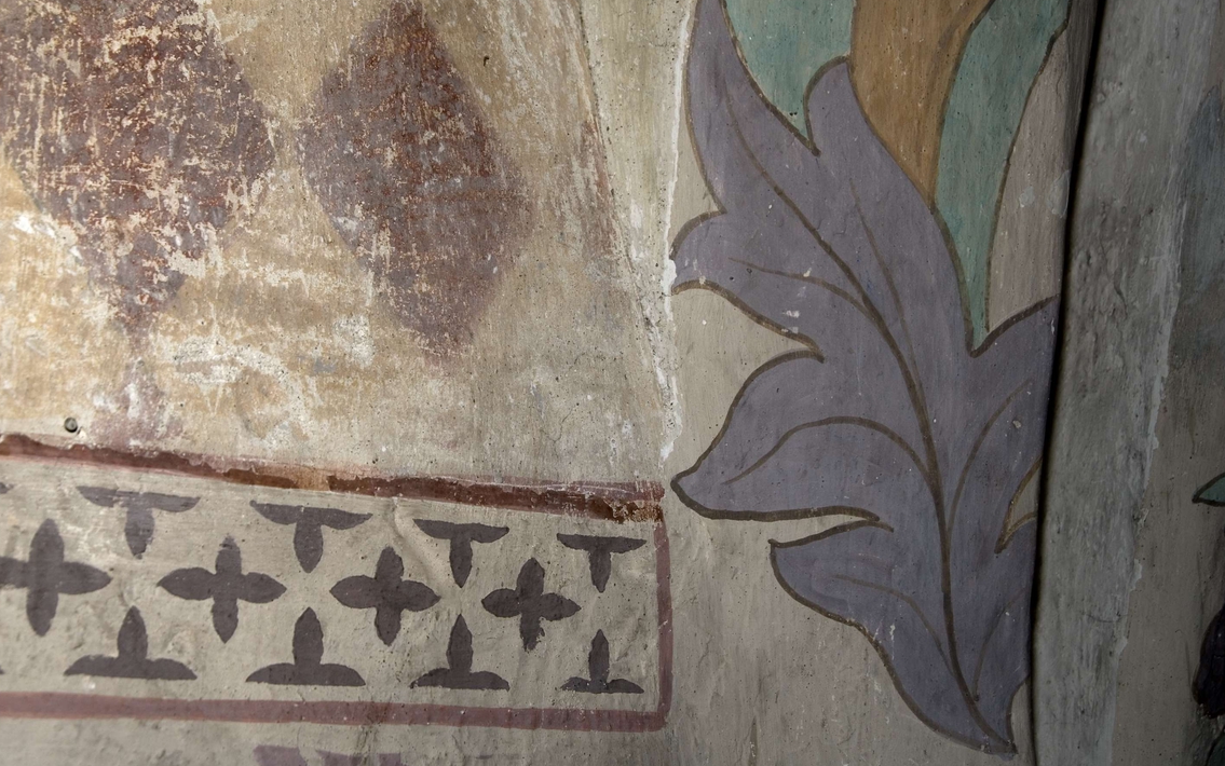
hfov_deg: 36.9
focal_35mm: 55
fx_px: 1837
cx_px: 586
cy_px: 344
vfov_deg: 23.6
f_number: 5.6
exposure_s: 1/60
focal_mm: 34
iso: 100
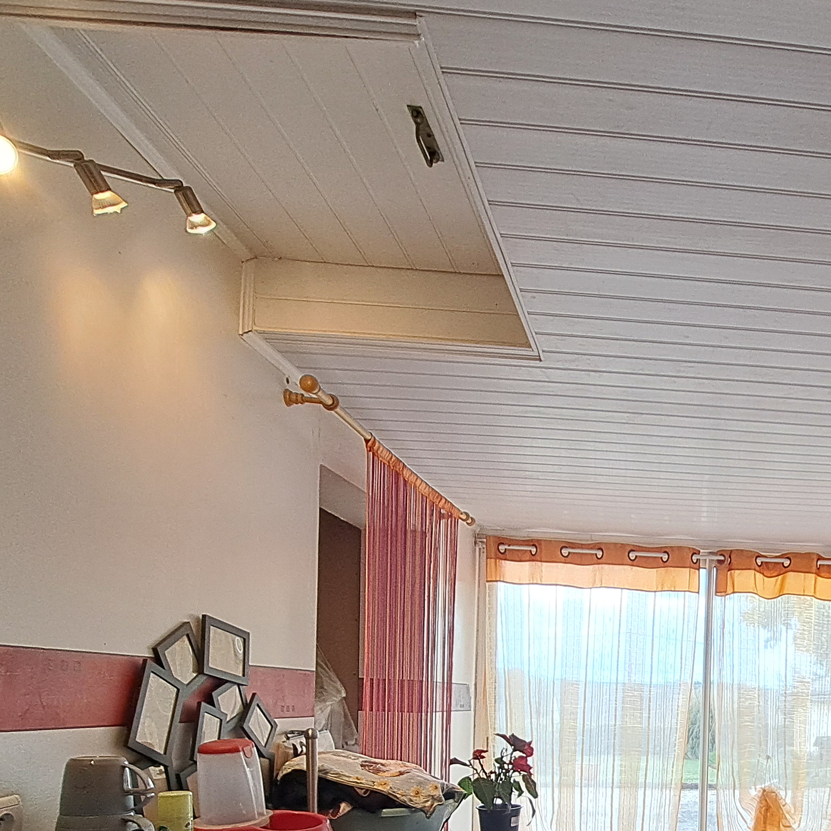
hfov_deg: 49.4
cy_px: 730
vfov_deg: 50.1
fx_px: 788
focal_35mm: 29
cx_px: 753
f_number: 2.2
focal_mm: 1.74
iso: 50
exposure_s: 1/100
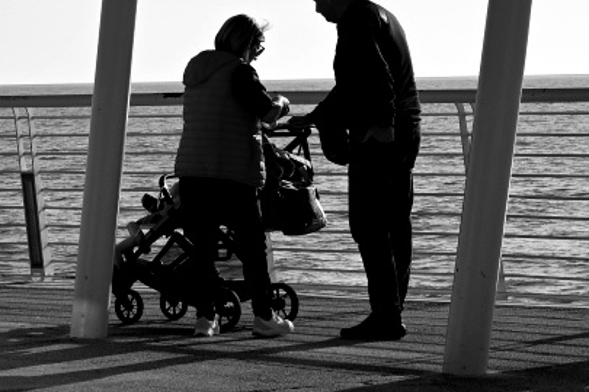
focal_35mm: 164
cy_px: 273
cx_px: -243
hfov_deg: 12.1
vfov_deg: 8.4
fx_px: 2683
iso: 100
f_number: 11
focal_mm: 41
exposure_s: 1/250
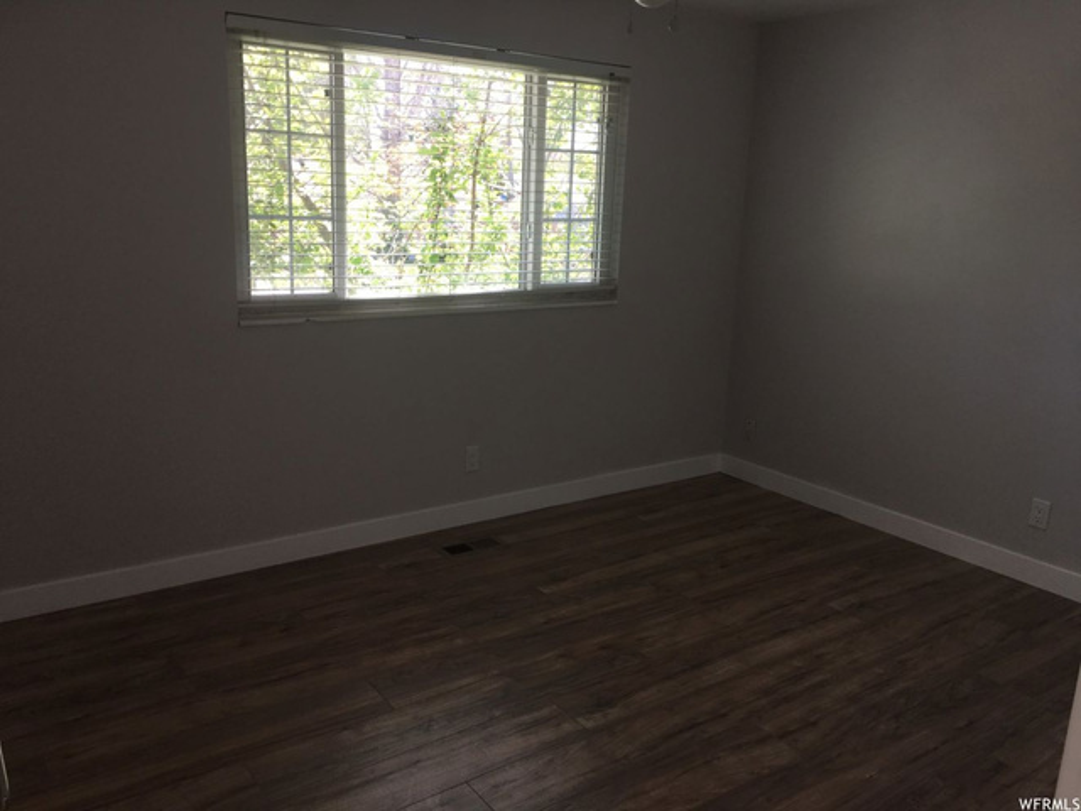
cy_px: 406
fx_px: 906
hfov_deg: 61.7
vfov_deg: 48.2
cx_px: 540
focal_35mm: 29
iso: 25
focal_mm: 4.15
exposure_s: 1/57
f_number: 2.2
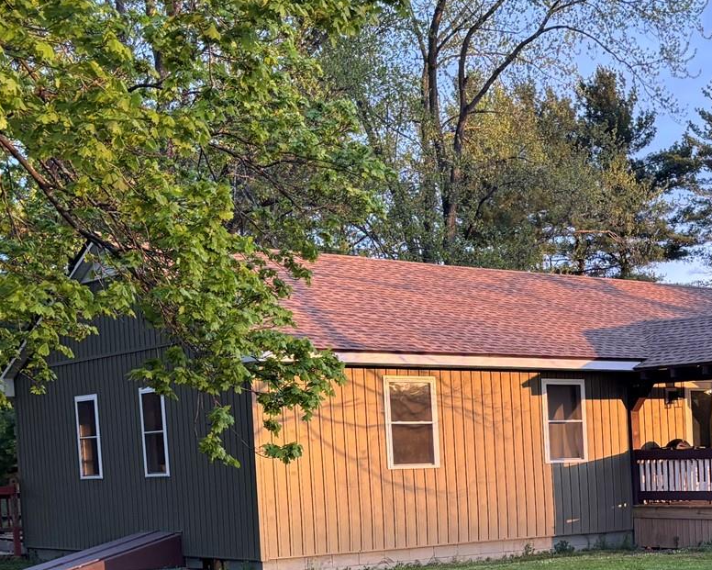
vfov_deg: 22.3
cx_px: 748
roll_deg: +2.0
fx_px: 1412
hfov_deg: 26.5
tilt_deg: -2.6
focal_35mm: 67
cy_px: 512
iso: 160
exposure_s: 1/60
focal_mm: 5.96
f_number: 1.6
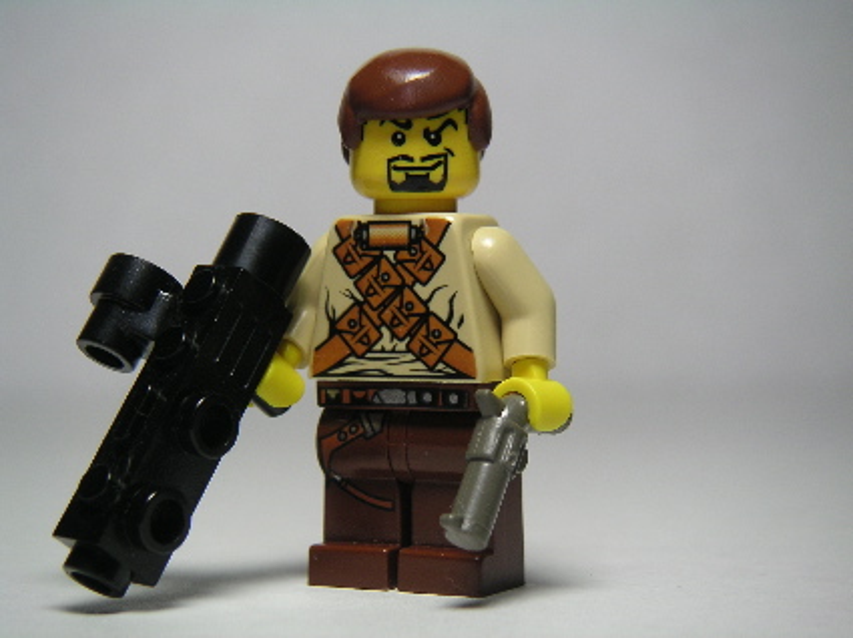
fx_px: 2044
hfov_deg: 23.6
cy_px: 319
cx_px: 426
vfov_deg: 17.8
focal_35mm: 83
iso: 50
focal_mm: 12.8
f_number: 3.3
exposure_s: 1/90
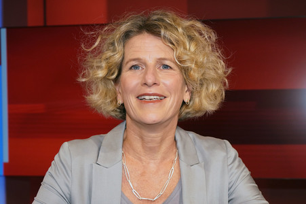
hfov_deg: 45.5
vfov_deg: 31.1
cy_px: 102
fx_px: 365
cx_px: 153
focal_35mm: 43
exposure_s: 1/160
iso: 1600
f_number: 4.5
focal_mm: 43
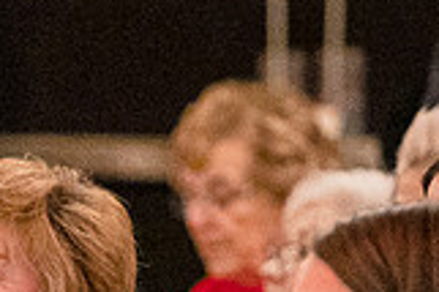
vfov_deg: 1.3
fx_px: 13193
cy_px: 487
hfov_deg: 1.9
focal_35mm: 1083
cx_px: -161
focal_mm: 200
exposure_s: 1/100
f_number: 4
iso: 6400
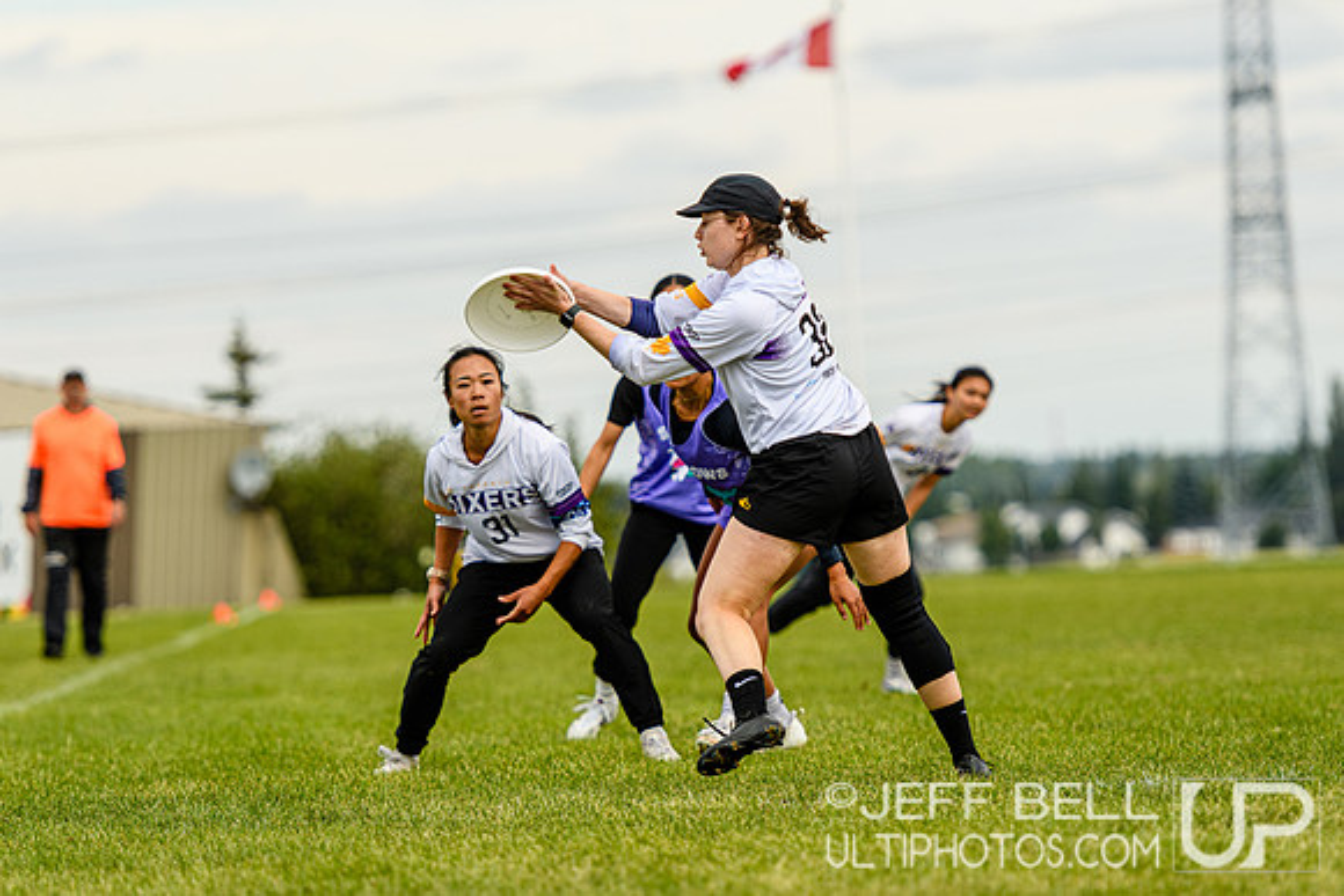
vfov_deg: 5.4
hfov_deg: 8.1
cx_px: 672
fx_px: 9522
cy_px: 448
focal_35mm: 255
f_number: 3.2
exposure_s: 1/1600
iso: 125
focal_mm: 170
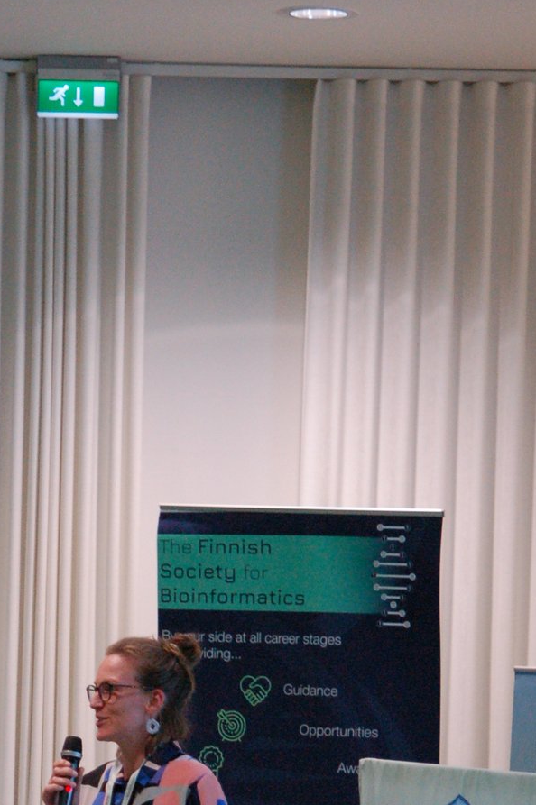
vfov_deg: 12.2
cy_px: 639
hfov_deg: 8.1
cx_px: 14
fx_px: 3758
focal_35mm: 168
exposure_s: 1/125
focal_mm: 50
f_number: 3.2
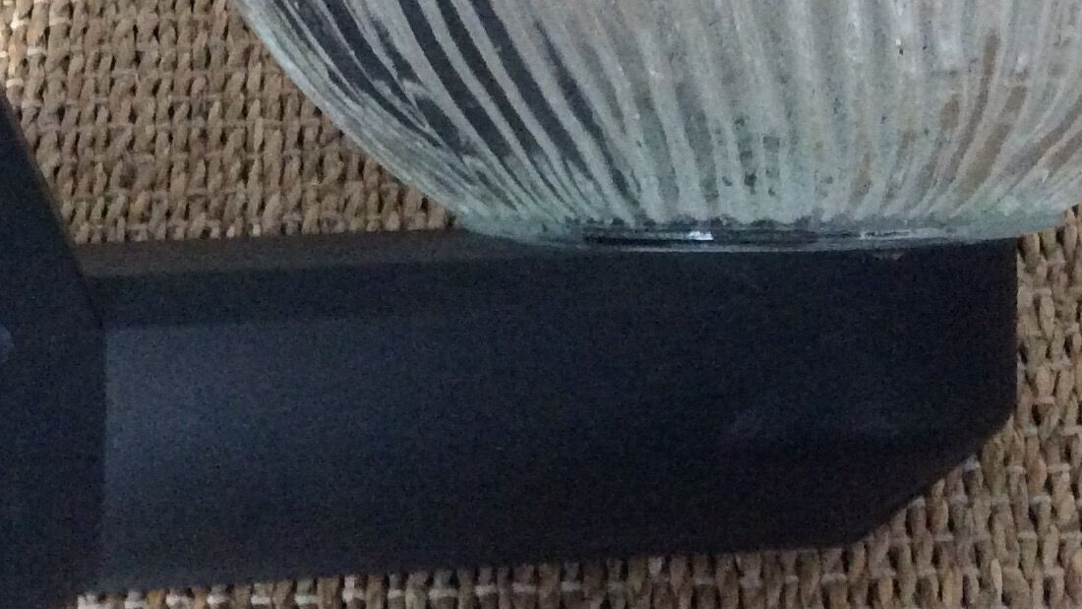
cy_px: -105
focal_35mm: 82
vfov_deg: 14.3
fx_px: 2353
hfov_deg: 25.9
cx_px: 464
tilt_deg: -50.9
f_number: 2.4
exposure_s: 1/17
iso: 320
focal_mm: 3.3
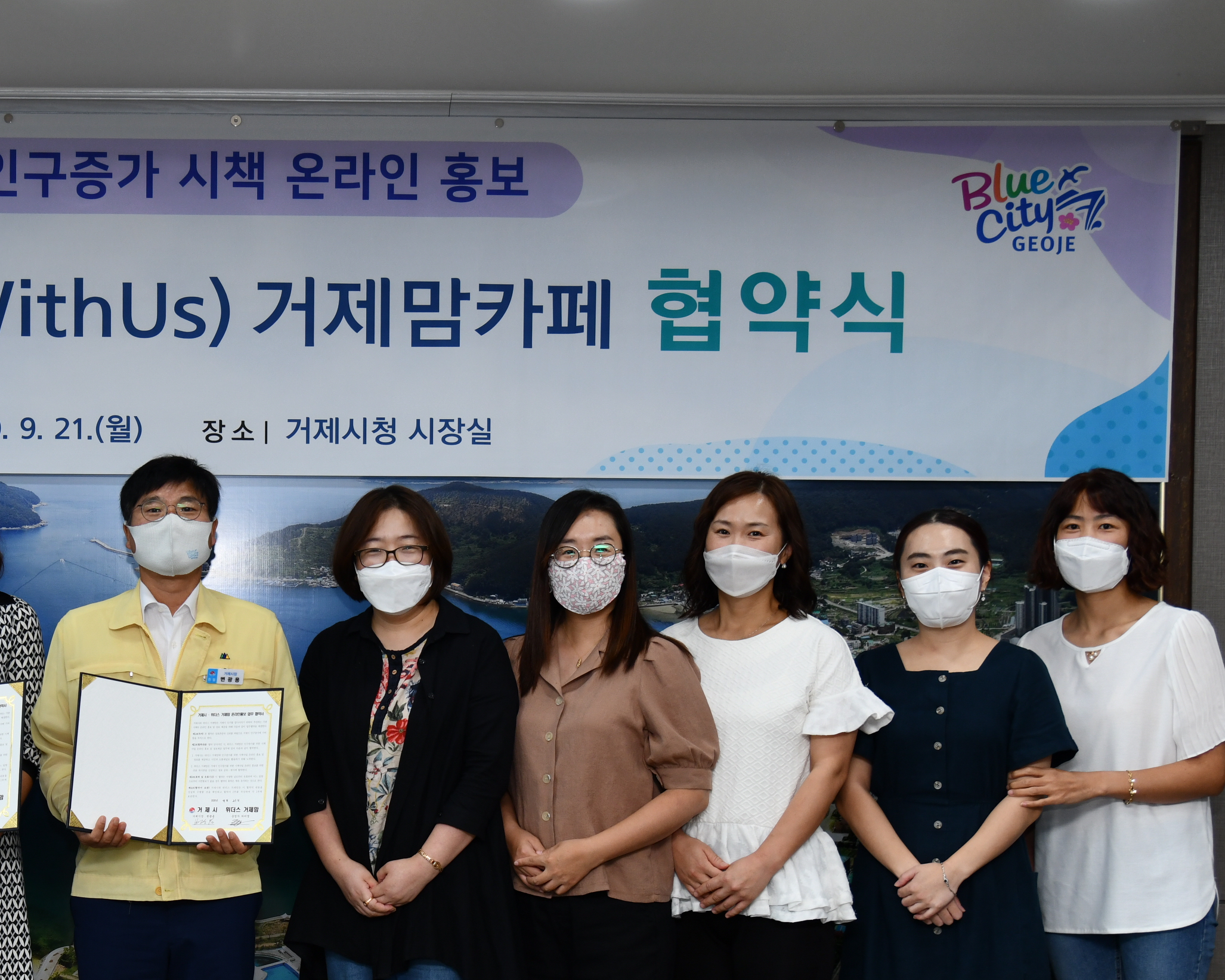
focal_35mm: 66
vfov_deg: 23.0
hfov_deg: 28.0
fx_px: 2393
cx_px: 220
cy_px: 697
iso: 400
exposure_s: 1/250
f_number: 4
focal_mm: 35
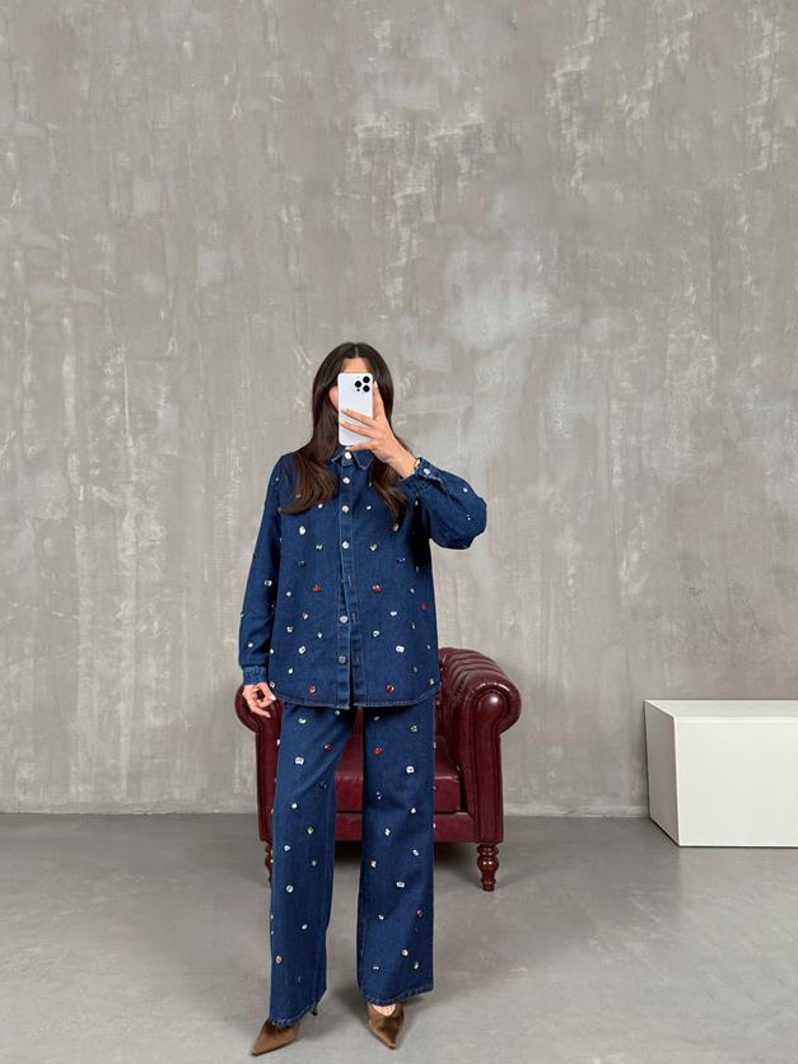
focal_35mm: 27
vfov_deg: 65.3
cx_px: 356
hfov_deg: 51.3
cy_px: 546
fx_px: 830
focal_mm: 6.76
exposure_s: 1/121
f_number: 1.78
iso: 200
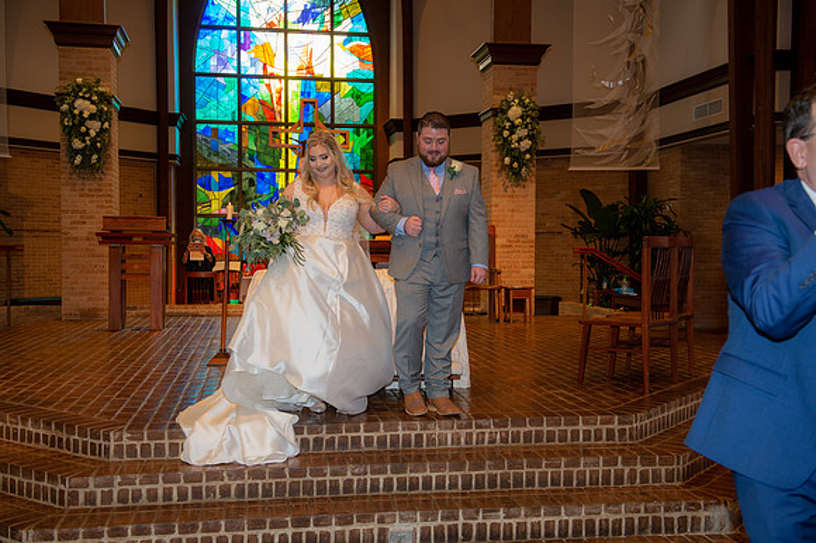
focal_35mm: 40
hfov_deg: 48.5
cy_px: 272
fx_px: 906
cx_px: 408
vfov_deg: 33.4
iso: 1250
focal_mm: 40
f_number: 5
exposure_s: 1/125
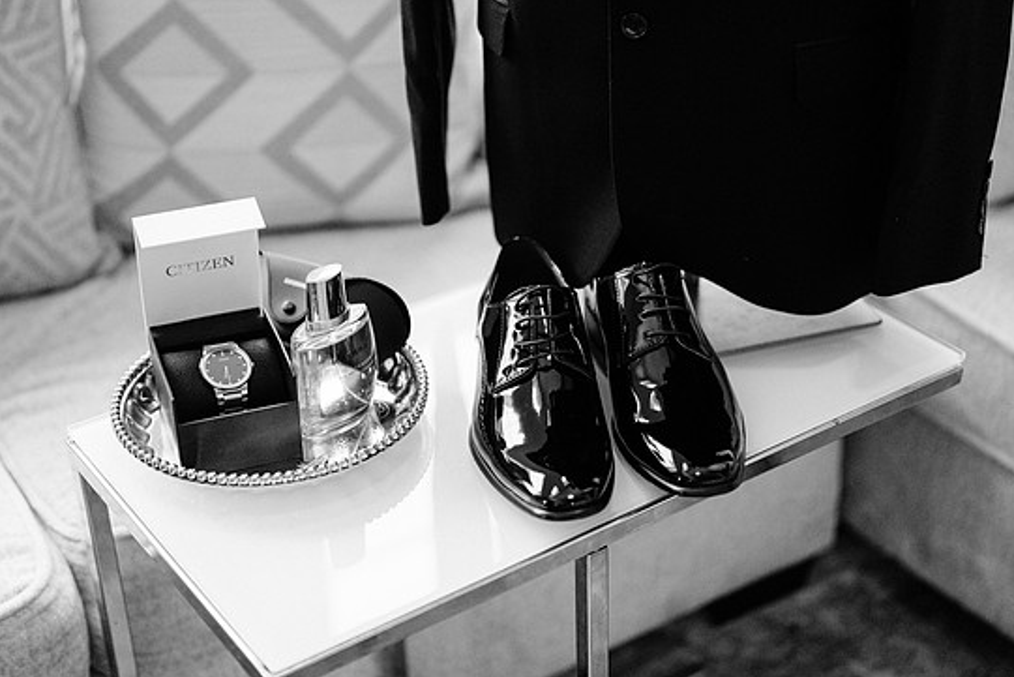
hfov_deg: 32.4
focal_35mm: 62
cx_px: 516
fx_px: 1747
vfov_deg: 21.9
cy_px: 290
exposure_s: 1/1600
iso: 2500
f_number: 1.4
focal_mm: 50
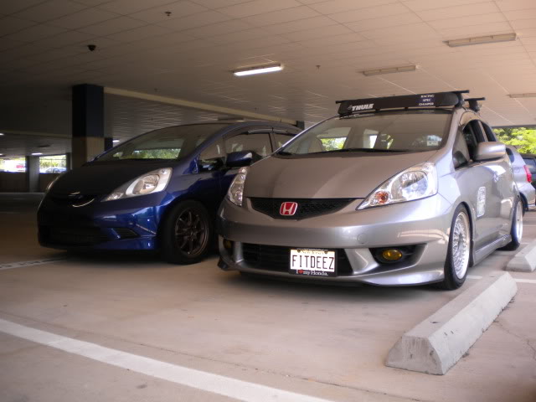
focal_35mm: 35
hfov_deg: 52.6
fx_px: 542
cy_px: 201
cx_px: 268
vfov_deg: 40.7
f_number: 3.1
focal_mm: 6.3
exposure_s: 1/118
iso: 80
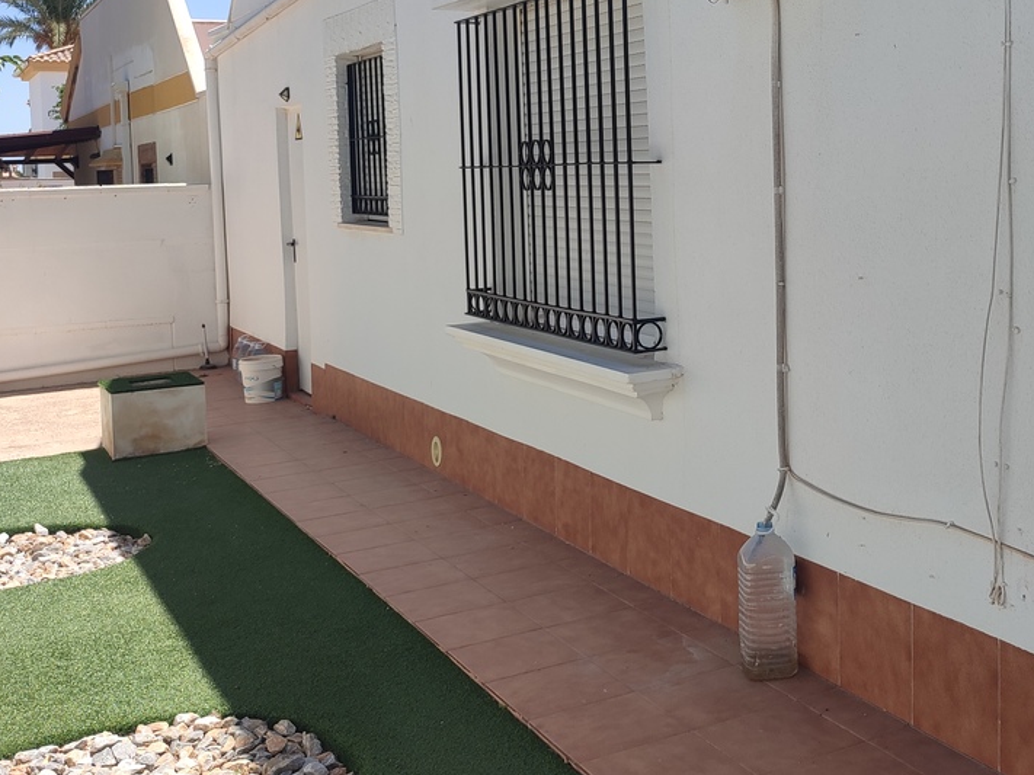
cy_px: 241
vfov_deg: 31.8
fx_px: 1344
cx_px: 727
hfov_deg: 41.3
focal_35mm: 45
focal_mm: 6.04
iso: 50
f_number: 1.9
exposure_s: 1/463
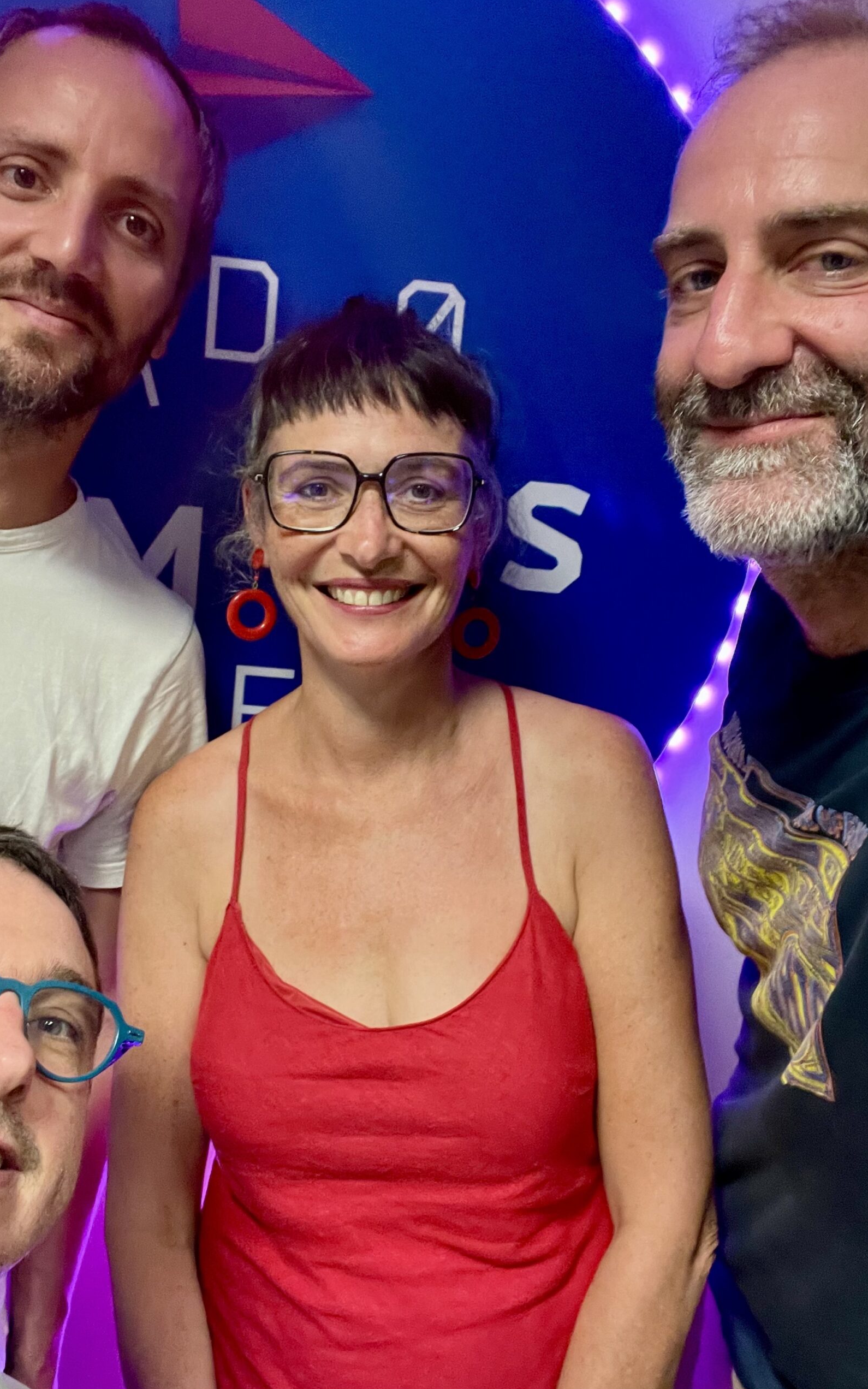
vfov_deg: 59.7
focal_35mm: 32
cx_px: 373
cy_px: 697
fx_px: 1211
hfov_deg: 39.3
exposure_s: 1/33
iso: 320
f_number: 2.2
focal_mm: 2.71
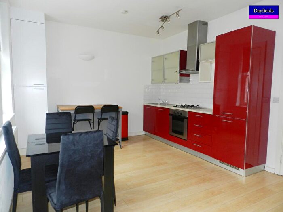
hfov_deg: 73.9
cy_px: 106
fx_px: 188
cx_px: 142
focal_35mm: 23
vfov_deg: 58.9
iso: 200
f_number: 3.4
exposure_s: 1/30
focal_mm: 4
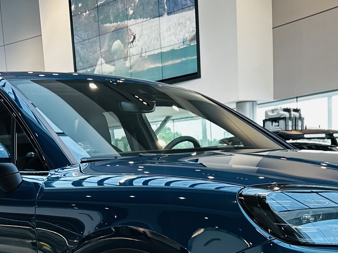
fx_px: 625
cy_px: 293
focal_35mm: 64
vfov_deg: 21.5
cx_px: 190
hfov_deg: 30.2
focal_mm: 6.86
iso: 200
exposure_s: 1/60
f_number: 1.78
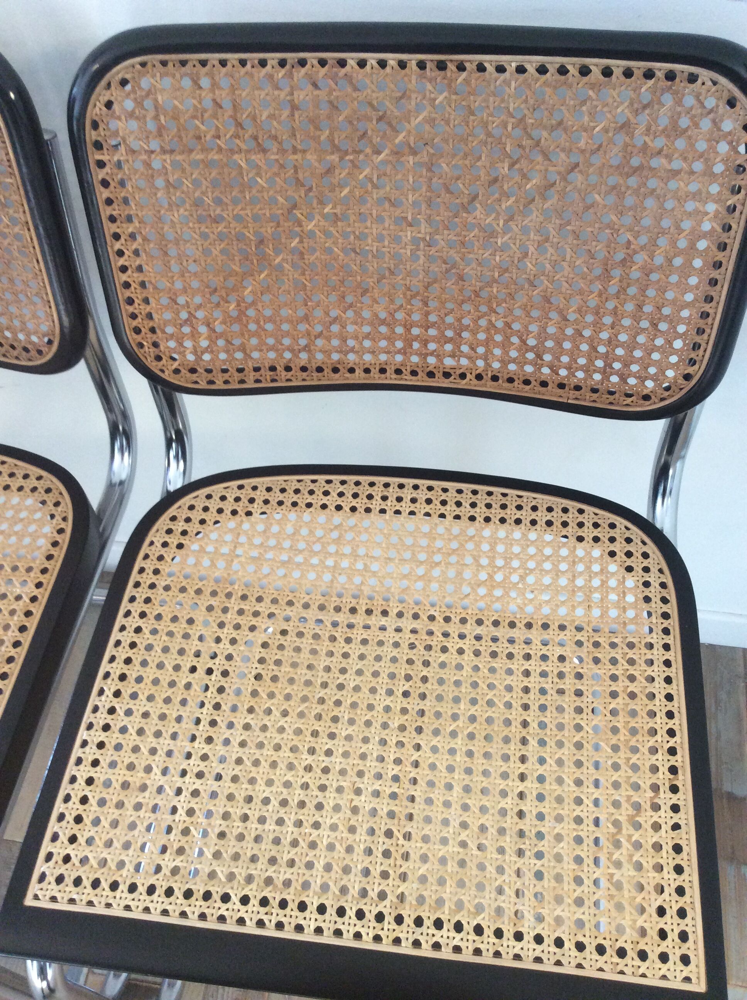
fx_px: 923
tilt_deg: -55.3
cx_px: 374
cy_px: 500
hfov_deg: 44.1
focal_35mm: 32
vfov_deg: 56.9
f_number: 2.4
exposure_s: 1/25
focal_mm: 3.3
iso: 160
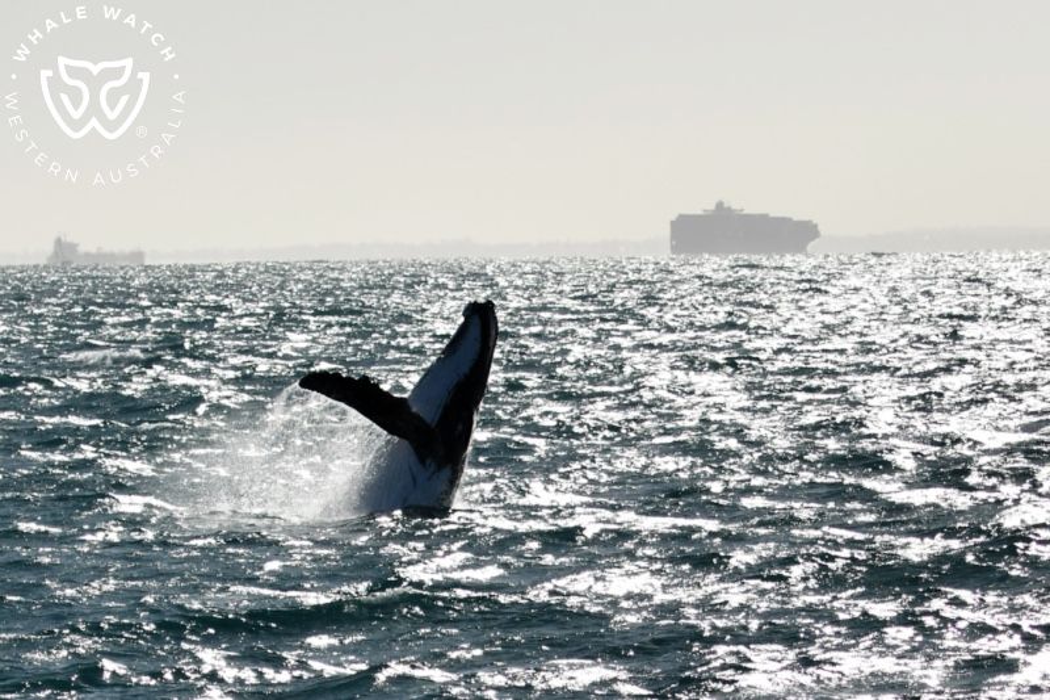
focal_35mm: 95
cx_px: 525
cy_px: 350
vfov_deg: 14.4
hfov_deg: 21.5
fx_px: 2770
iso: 200
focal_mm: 95
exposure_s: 1/8000
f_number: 5
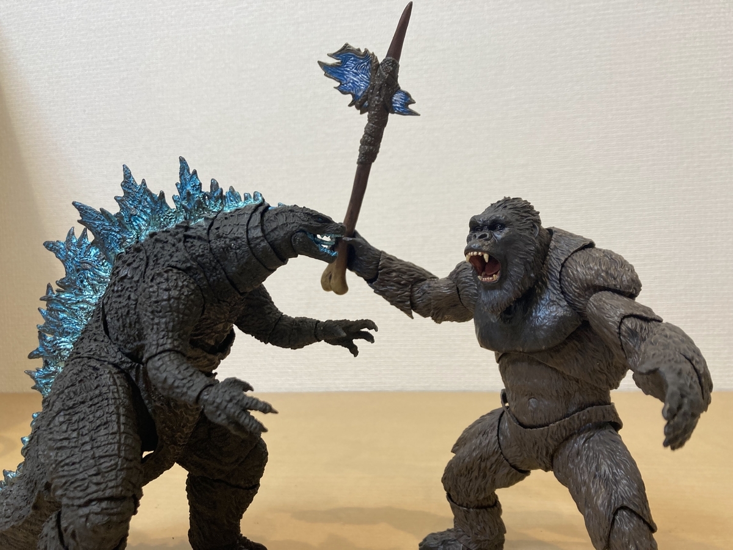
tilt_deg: -2.5
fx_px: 593
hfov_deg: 63.4
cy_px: 275
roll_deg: +2.3
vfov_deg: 49.7
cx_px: 366
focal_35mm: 28
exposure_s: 1/50
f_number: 1.8
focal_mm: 3.99
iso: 80
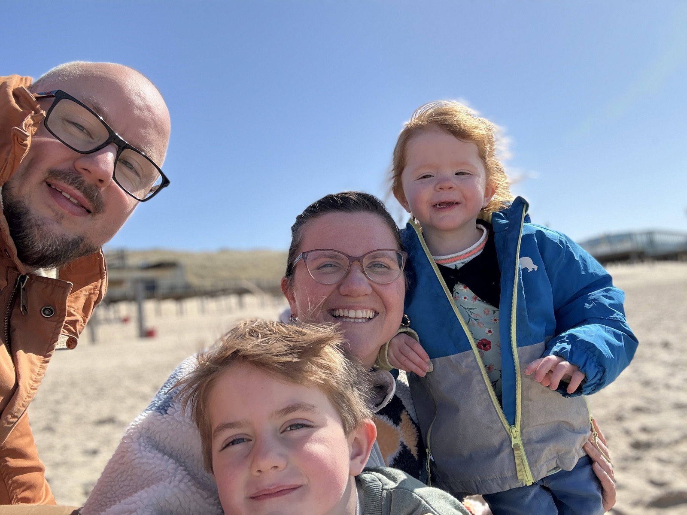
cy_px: 258
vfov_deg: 46.8
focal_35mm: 30
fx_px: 595
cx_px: 344
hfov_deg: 60.0
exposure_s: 1/1058
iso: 40
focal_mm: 2.69
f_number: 1.9
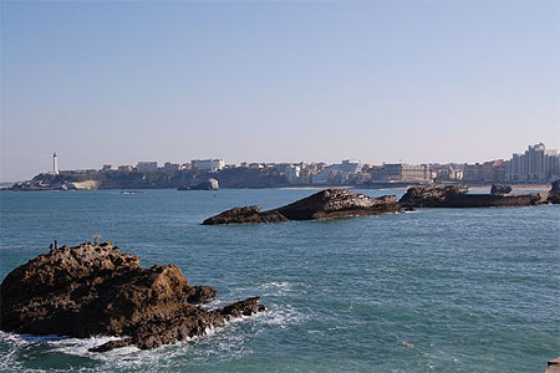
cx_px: 280
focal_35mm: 48
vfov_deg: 28.1
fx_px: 747
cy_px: 186
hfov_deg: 41.1
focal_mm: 32
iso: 200
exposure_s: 1/320
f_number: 9
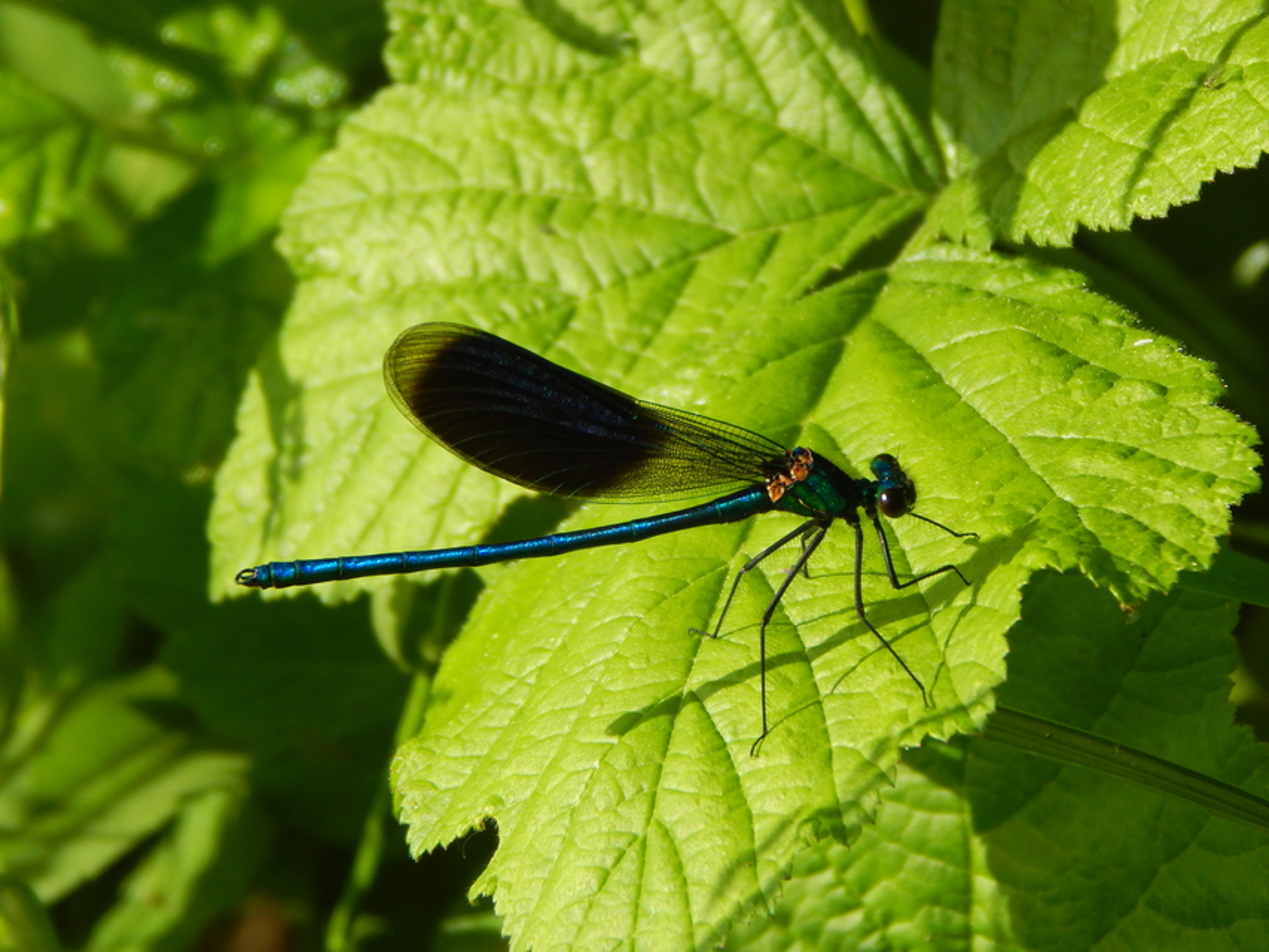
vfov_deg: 4.7
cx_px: 634
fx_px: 11549
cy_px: 476
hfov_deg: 6.3
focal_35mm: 315
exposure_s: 1/400
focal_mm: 56.5
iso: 125
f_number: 5.7
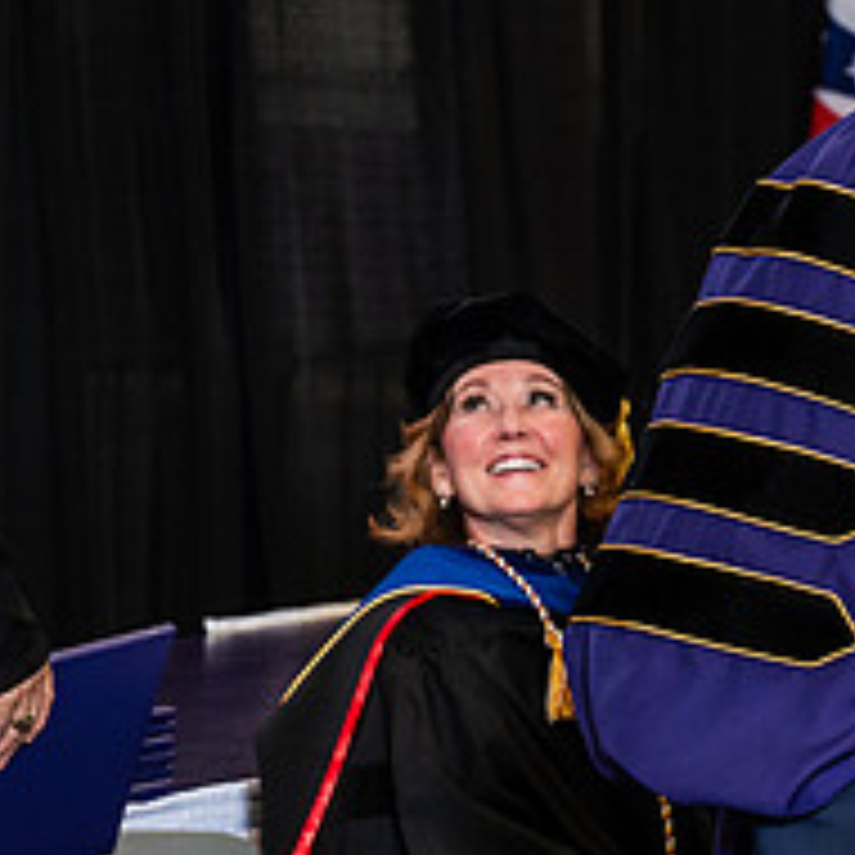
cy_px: 475
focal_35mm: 182
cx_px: 1274
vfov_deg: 9.6
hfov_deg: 9.4
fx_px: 5086
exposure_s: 1/200
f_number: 4.5
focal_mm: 70
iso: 1250
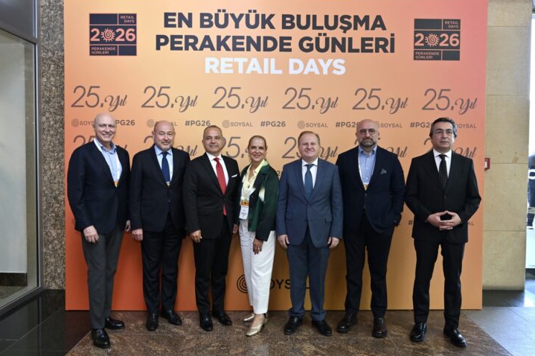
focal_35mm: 25
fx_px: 364
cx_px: 263
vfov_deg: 52.1
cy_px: 177
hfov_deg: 72.6
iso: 1250
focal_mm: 23.5
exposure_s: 1/200
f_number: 4.5
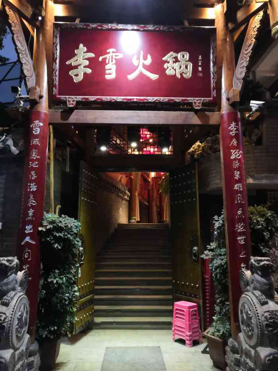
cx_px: 139
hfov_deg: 51.4
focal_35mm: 27
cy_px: 186
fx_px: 289
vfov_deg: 65.3
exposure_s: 1/25
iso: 640
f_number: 1.8
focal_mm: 3.95
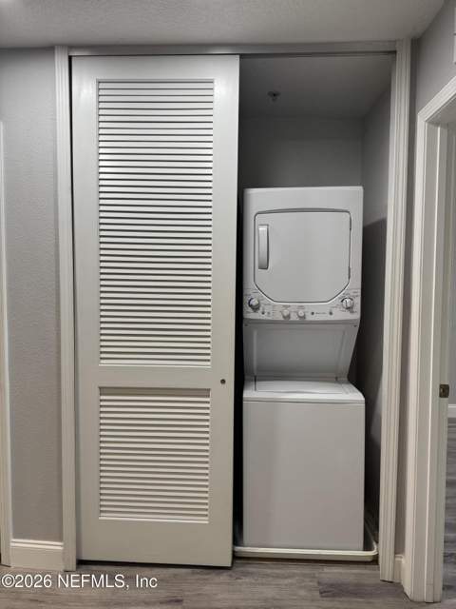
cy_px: 304
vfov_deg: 71.6
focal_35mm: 24
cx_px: 228
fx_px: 422
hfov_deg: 56.8
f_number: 1.78
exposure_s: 1/120
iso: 125
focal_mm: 6.76
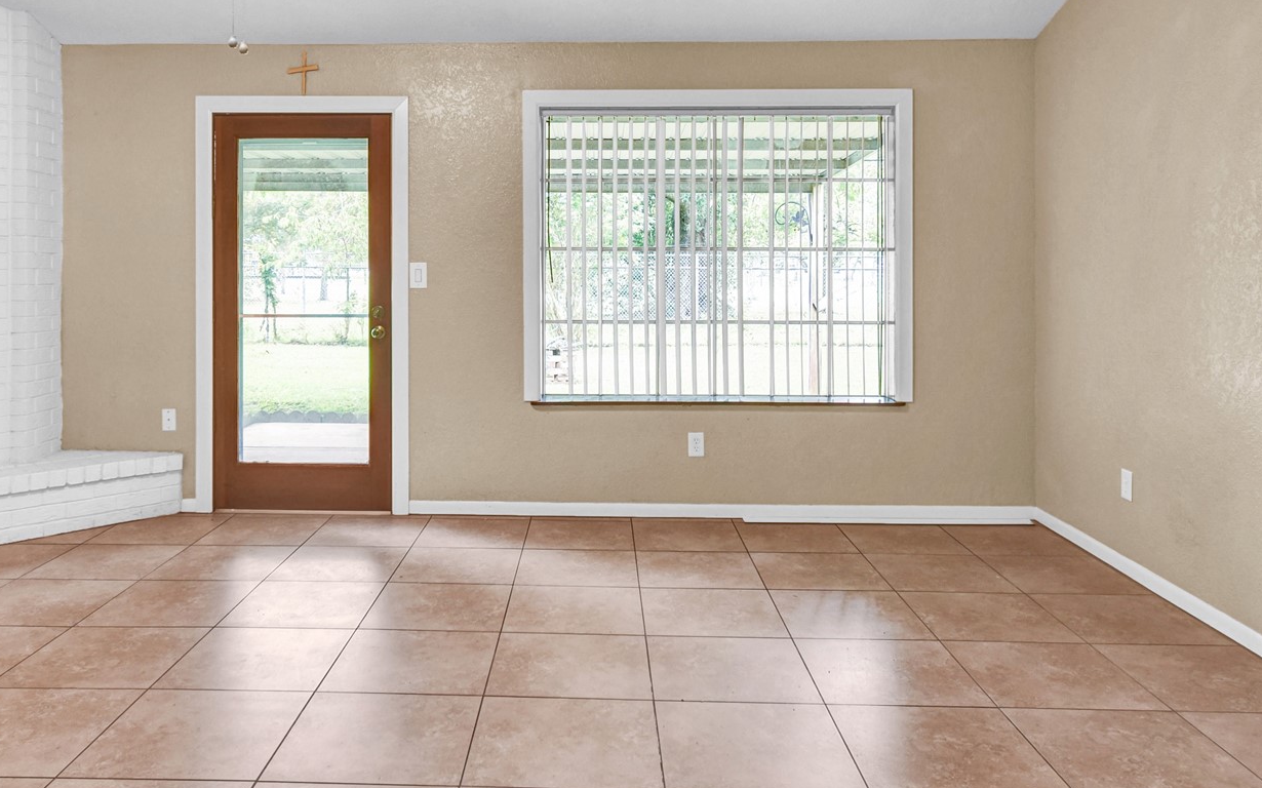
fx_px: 928
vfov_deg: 45.4
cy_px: 271
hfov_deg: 68.2
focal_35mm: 27
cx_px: 559
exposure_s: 1/10
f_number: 7.1
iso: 100
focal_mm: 10
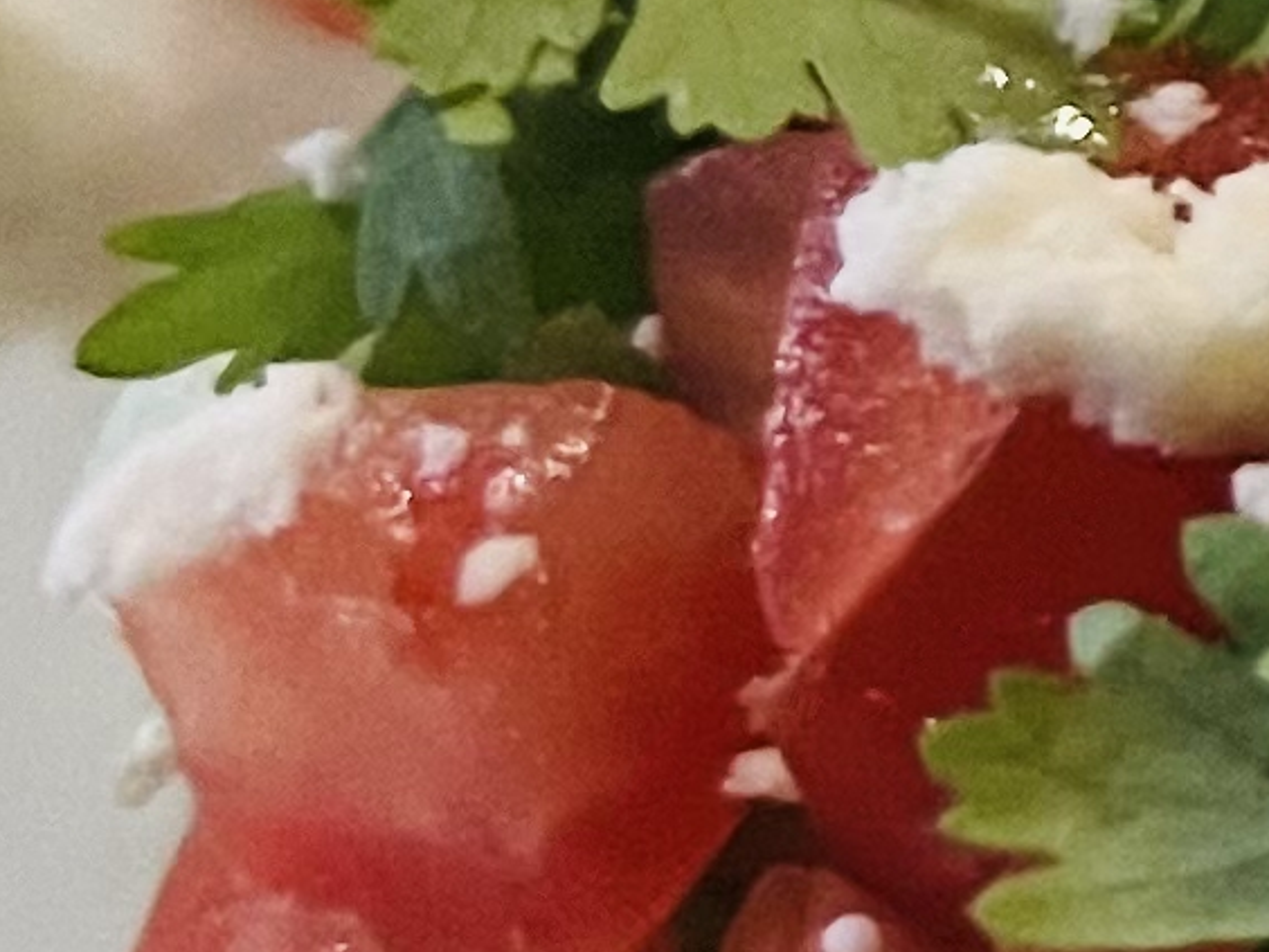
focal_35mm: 186
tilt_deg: -49.1
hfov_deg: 9.0
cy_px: -234
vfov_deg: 7.9
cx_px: 3562
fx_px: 6819
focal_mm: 5.7
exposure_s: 1/60
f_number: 1.5
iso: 500
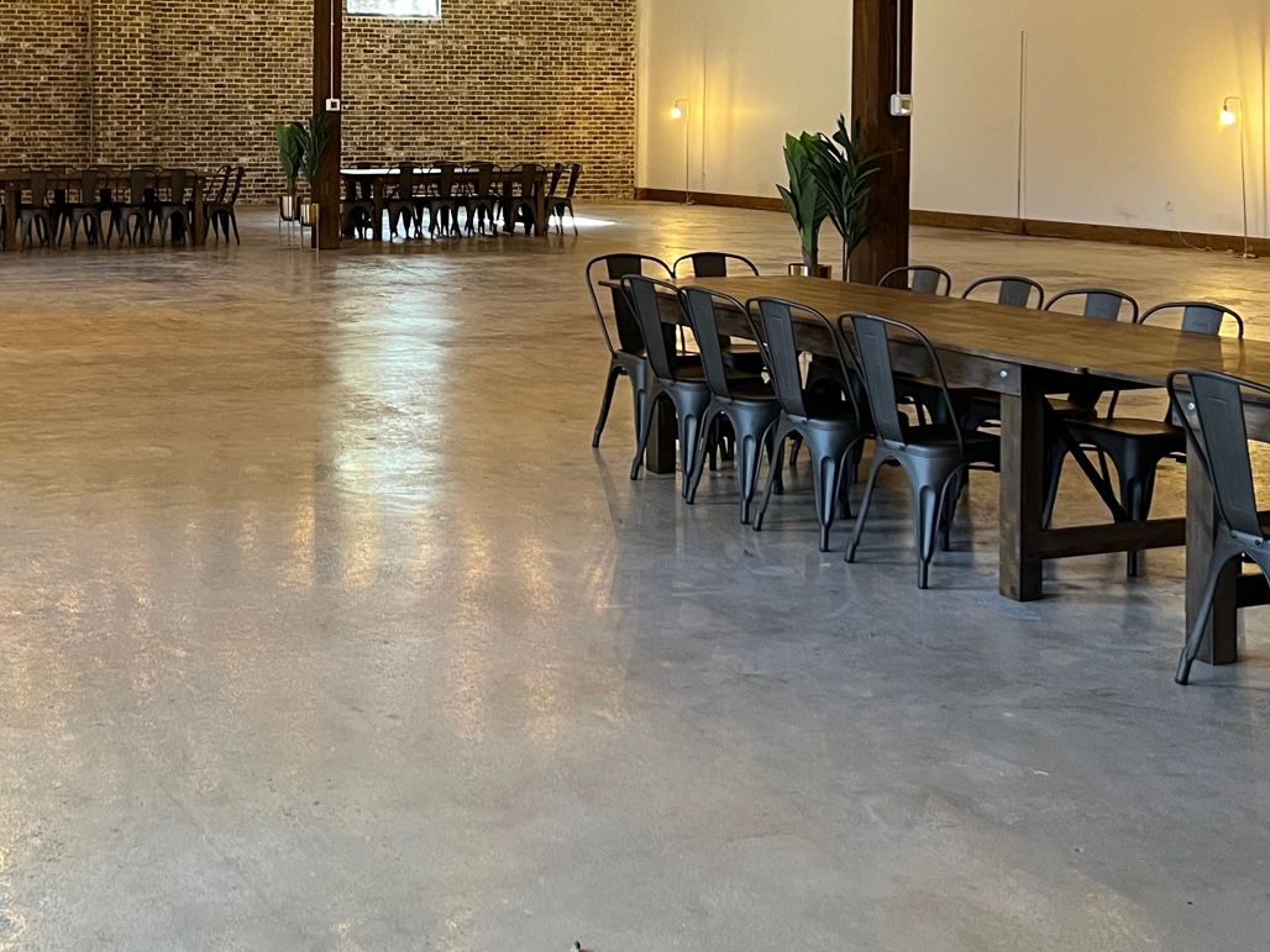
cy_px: 149
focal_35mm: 51
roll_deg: +0.0
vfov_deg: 27.8
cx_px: 316
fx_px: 1871
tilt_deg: -2.0
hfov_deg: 36.6
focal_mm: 5.7
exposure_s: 1/60
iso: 400
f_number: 1.5
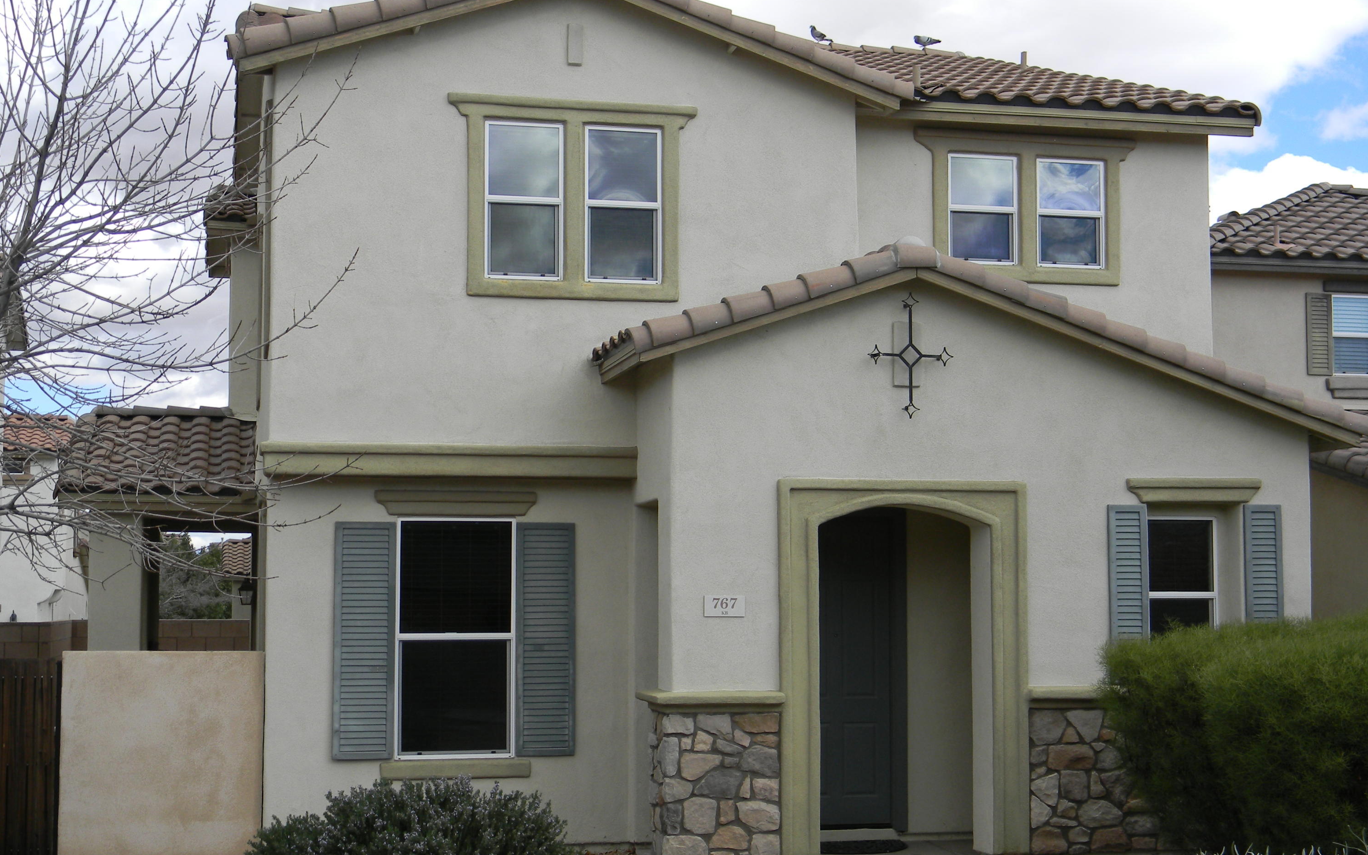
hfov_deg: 40.3
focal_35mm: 50
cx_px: 684
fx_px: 1864
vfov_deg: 25.8
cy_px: 439
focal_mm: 8.6
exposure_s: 1/427
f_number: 3.9
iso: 80
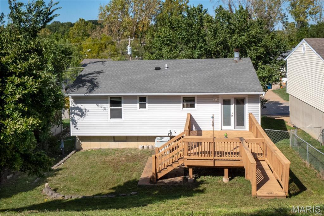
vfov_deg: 36.8
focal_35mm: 36
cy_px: 108
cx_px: 162
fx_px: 324
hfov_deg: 53.1
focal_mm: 18
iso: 400
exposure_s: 1/1250
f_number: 8
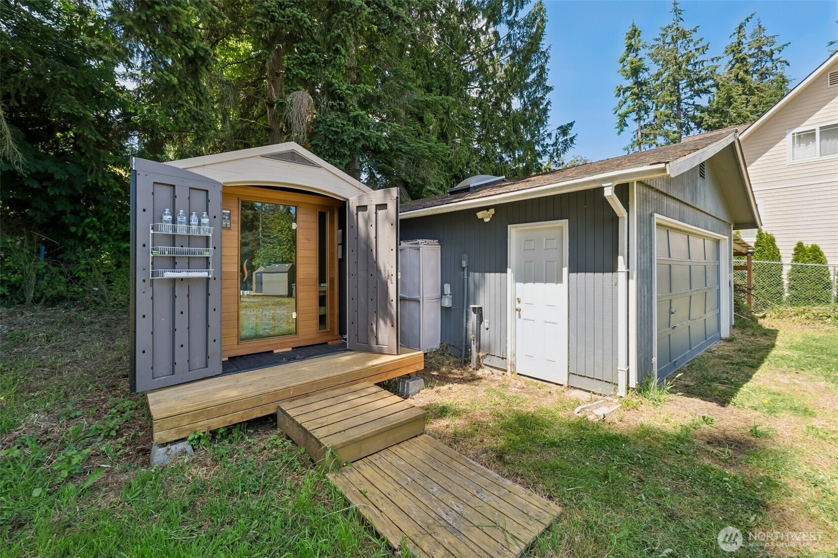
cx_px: 419
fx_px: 349
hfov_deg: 100.4
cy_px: 279
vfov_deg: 77.3
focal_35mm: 15
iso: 125
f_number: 9
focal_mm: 10
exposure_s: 1/30
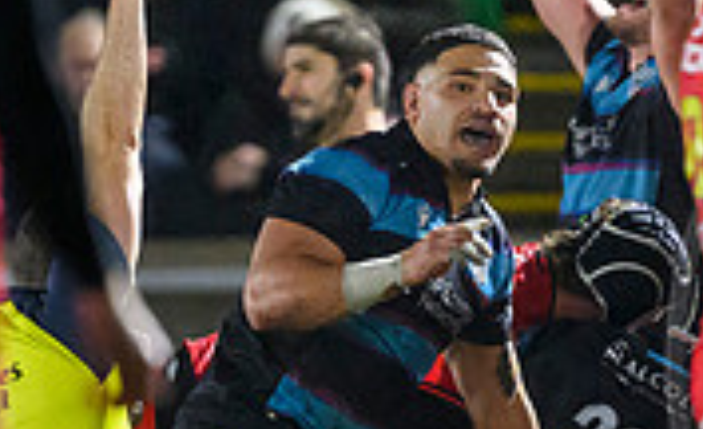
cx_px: 535
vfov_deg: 0.6
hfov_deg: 1.1
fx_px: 38160
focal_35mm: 2005
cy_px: 791
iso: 8000
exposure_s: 1/1600
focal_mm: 400
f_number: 3.2
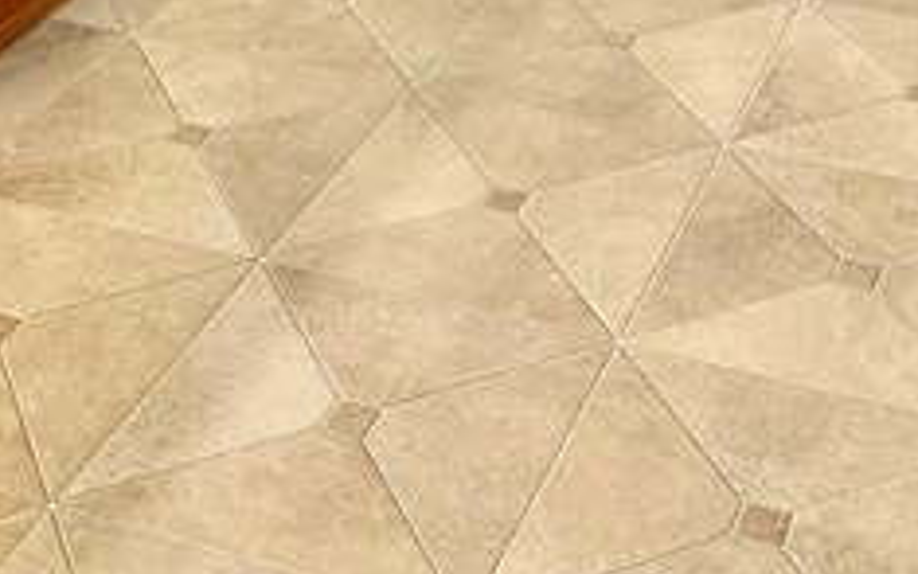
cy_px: -855
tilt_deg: -3.4
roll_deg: -0.2
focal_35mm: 83
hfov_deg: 24.9
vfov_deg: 12.2
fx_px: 2077
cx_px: 547
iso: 125
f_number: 1.78
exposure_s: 1/60
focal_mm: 6.76
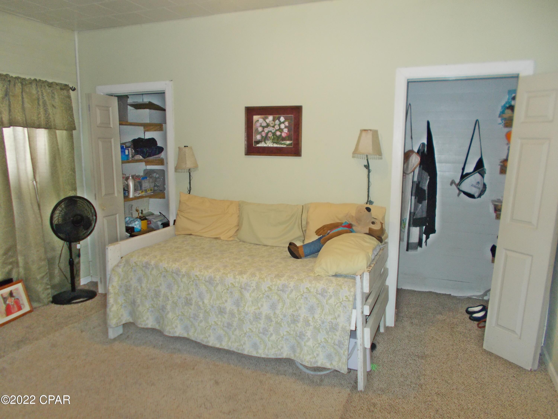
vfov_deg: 53.1
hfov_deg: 67.3
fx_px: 419
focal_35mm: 26
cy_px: 210
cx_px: 279
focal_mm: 4.6
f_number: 3.2
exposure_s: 1/25
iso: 220
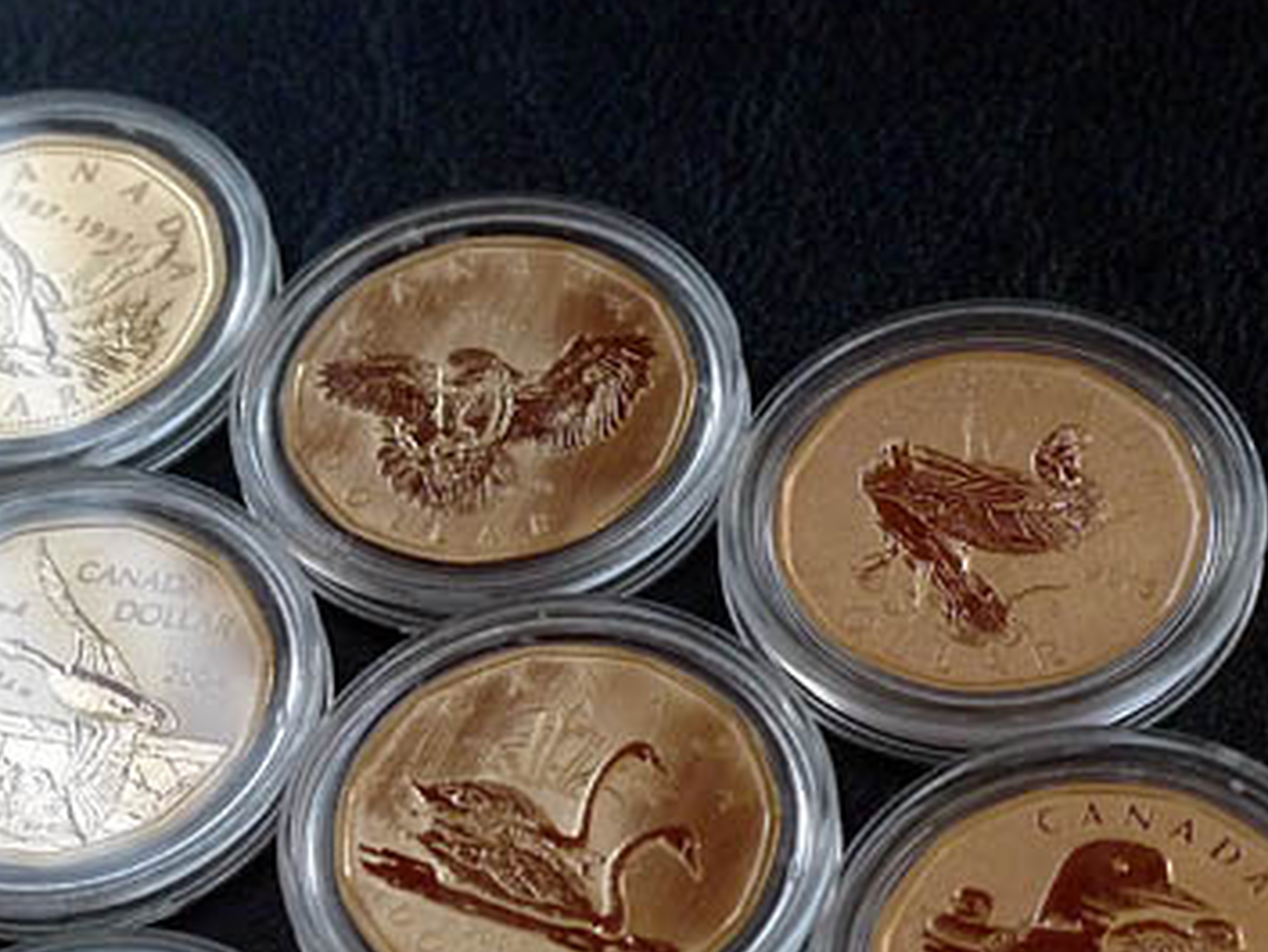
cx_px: 350
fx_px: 4141
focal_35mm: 113
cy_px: 824
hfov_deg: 17.3
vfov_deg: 13.0
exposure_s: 1/125
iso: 400
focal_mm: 12.8
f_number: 2.8
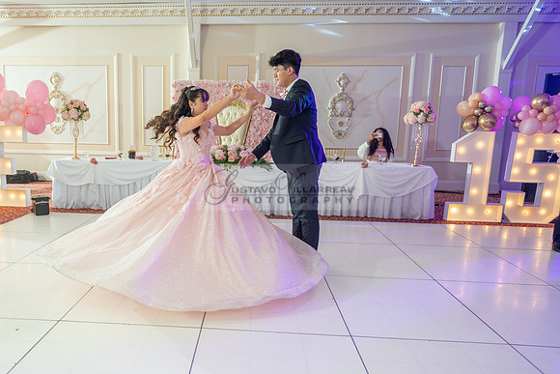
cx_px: 208
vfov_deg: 42.2
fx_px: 483
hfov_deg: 59.4
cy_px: 218
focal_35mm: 31
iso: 400
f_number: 2.8
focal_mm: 24
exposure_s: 1/100
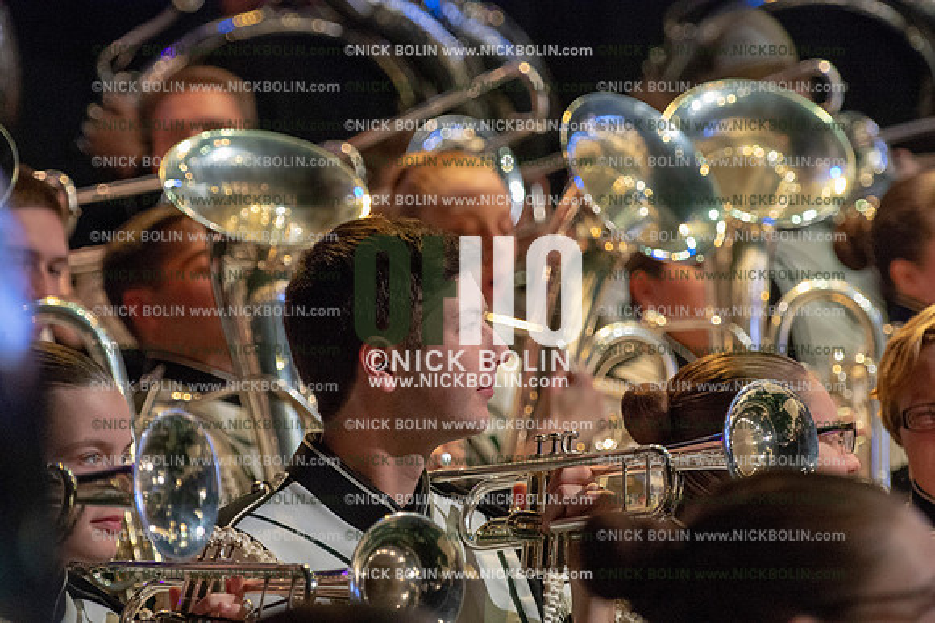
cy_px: 312
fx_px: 5191
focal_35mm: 200
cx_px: 468
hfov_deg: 10.3
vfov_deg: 6.9
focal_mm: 200
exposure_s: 1/320
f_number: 5.6
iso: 8000
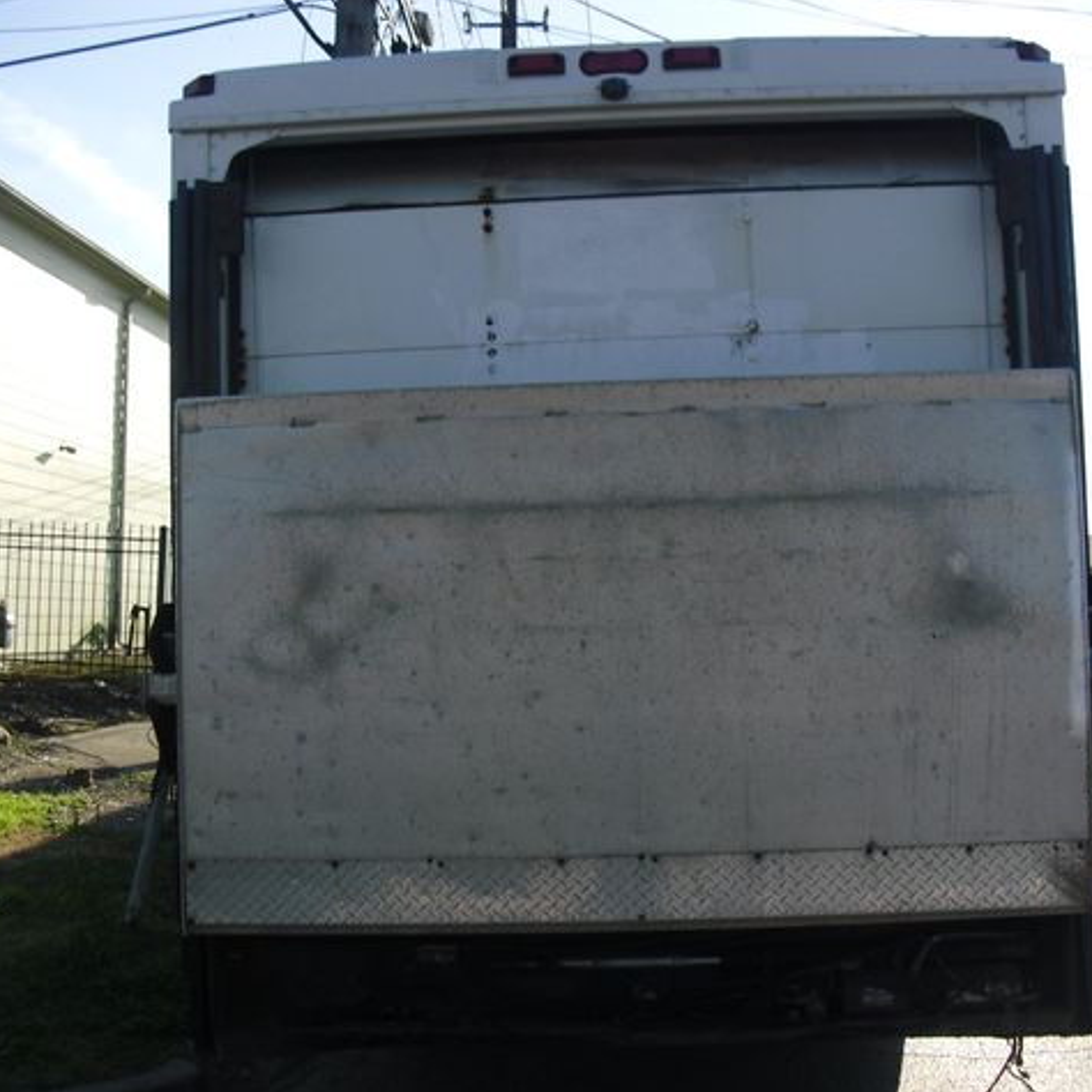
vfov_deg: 39.2
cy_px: 546
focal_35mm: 43
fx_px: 1535
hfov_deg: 39.1
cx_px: 601
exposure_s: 1/125
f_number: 7.8
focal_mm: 6.3
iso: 100
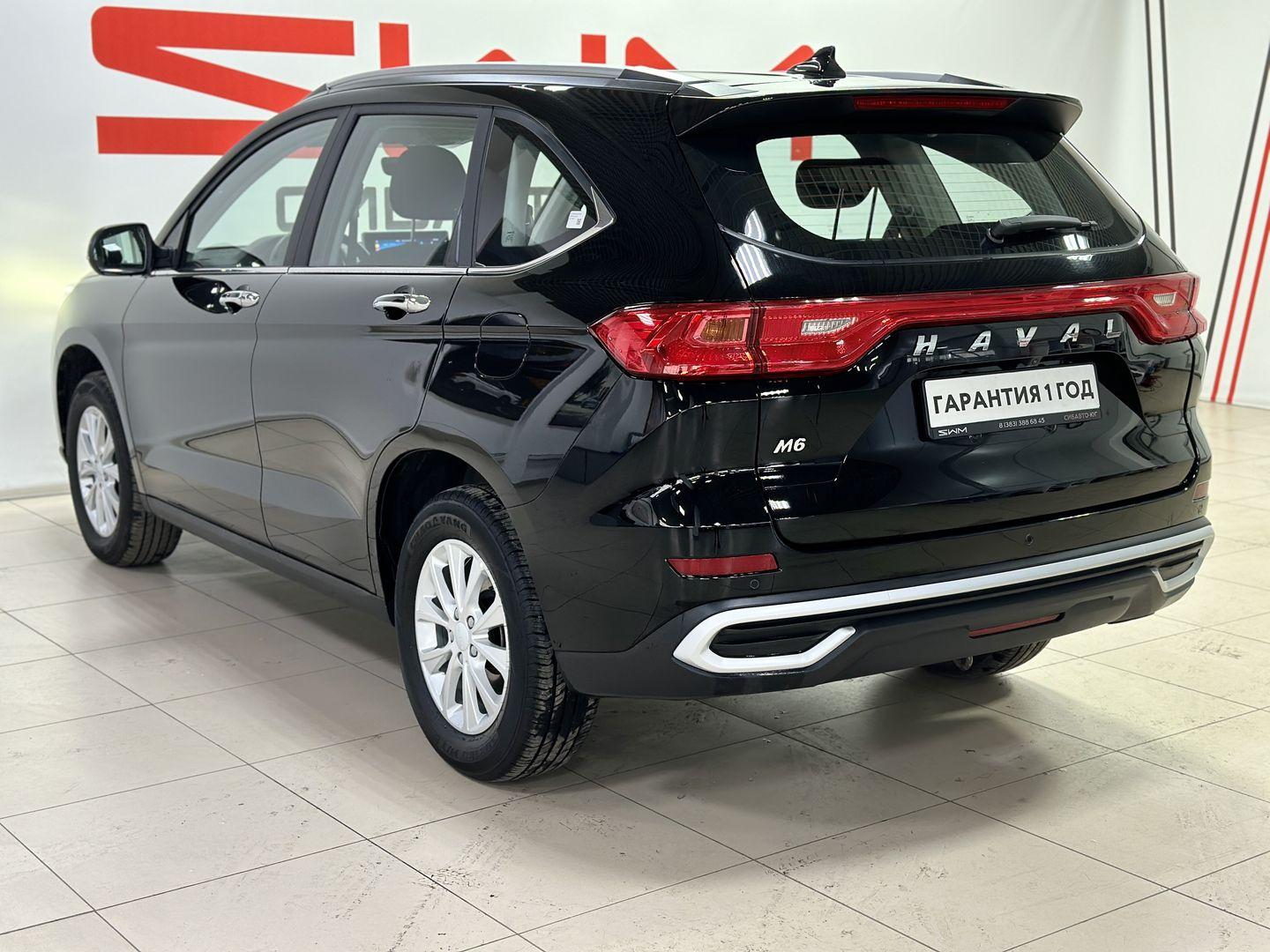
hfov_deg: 39.7
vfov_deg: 30.3
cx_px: 635
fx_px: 1761
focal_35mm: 48
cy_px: 476
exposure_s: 1/50
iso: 160
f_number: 1.78
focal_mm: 6.86
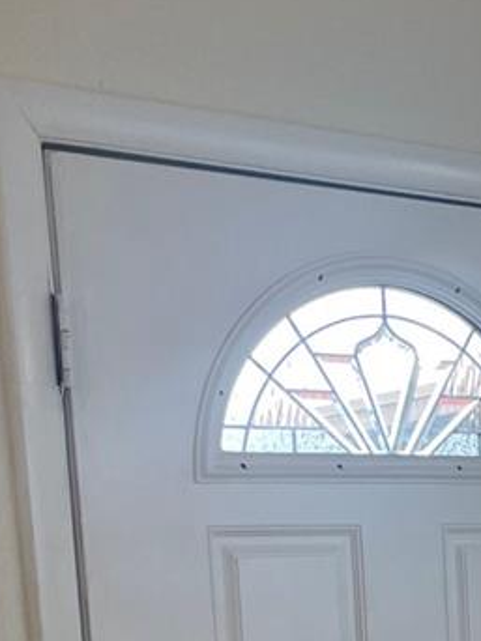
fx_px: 1687
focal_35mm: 91
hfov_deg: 15.3
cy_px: 839
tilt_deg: -9.1
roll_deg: +1.9
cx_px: 663
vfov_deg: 19.8
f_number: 1.6
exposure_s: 1/120
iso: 40
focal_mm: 4.2
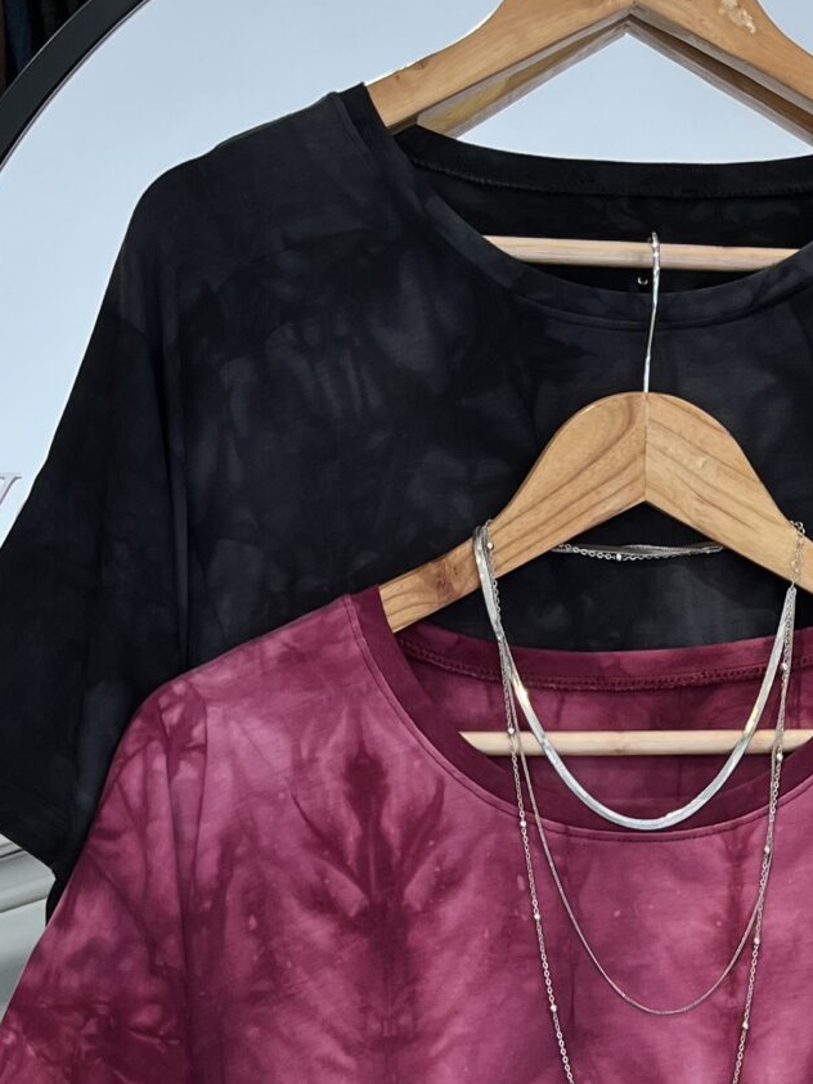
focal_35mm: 79
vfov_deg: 23.0
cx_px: 610
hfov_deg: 18.5
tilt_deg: -19.9
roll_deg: -0.7
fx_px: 2475
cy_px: 1241
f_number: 1.6
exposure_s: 1/100
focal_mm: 5.1
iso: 50
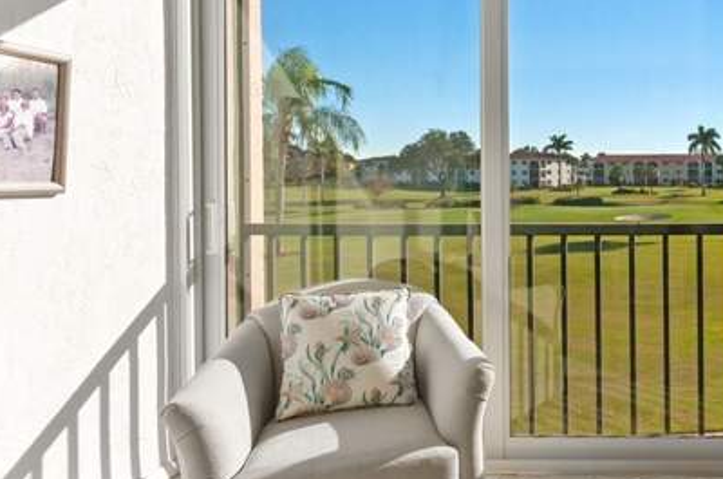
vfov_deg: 42.3
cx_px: 654
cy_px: 128
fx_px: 601
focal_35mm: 30
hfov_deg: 53.9
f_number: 8
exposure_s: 1/40
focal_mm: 10
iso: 200
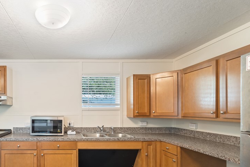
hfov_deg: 76.4
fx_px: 146
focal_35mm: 21
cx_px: 68
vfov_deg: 57.7
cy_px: 117
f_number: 8
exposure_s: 1.3
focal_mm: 14
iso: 800
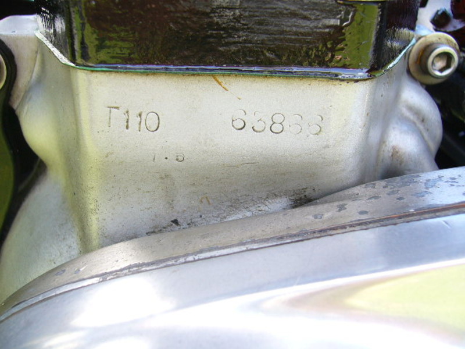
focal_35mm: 35
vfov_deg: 40.7
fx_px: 470
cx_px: 232
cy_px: 174
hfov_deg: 52.6
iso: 64
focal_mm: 5.8
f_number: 2.8
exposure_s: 1/60
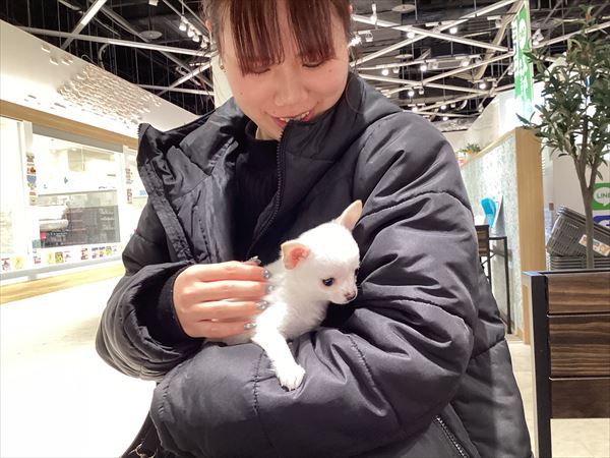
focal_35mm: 31
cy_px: 229
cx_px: 305
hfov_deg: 58.4
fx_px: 546
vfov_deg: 45.4
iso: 200
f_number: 2.4
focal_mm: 3.3
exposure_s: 1/60
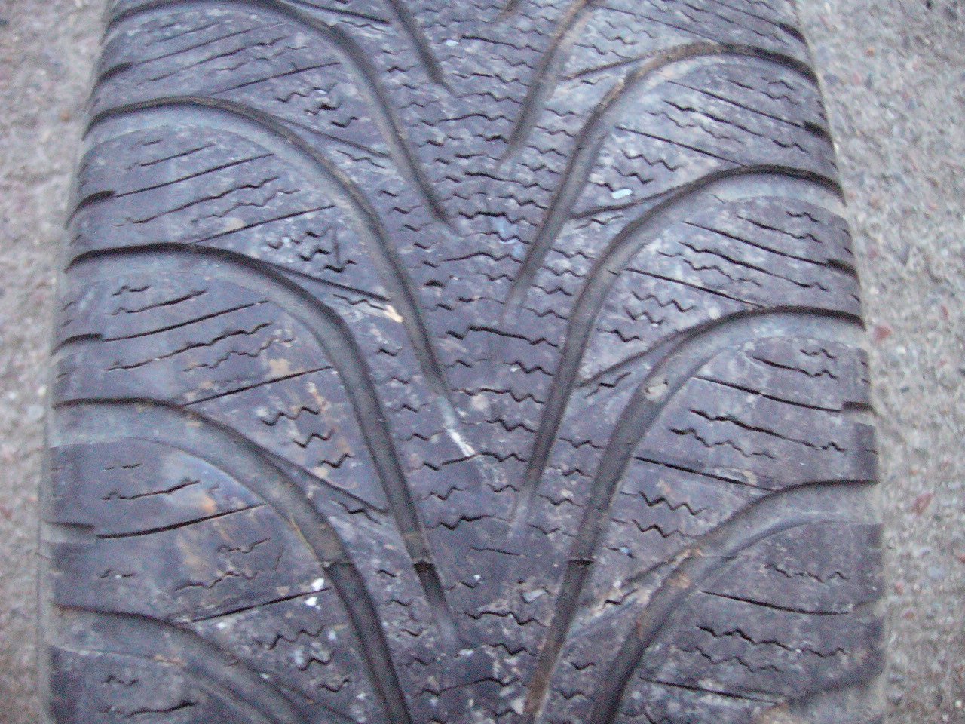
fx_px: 976
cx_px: 482
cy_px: 362
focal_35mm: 35
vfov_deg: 40.7
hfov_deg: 52.6
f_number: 2.8
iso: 400
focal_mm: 5.8
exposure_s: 1/13
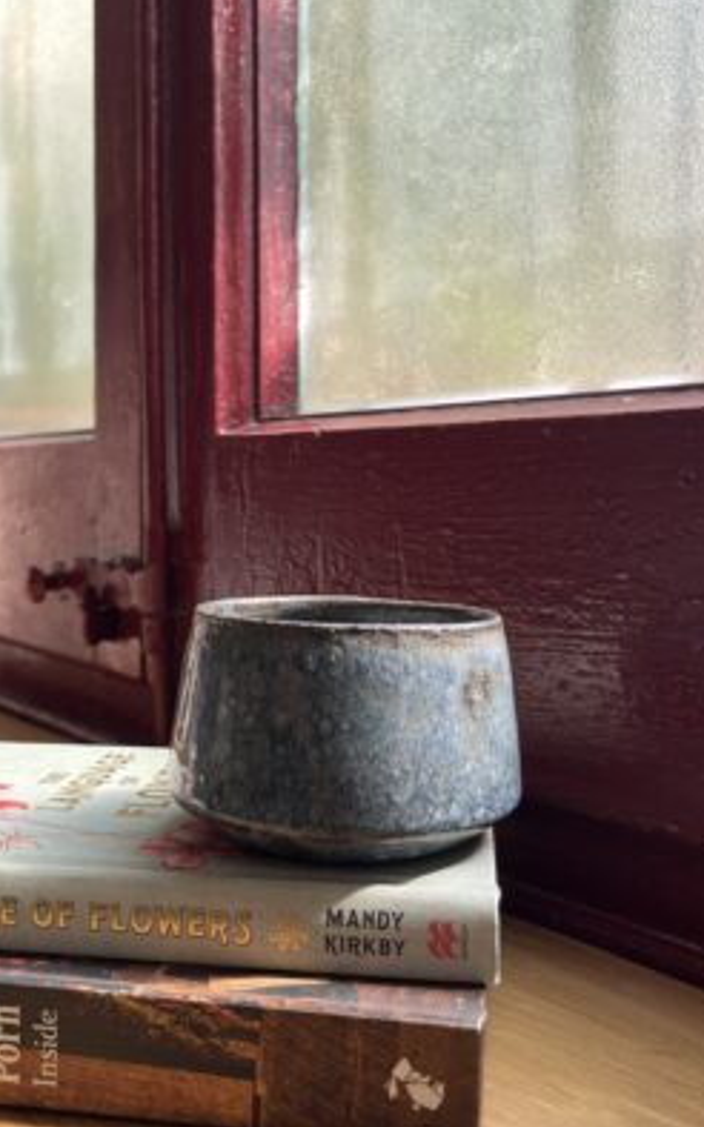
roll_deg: +0.0
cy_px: 558
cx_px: 283
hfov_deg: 44.3
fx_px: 860
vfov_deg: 66.5
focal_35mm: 28
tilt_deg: -3.6
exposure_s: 1/172
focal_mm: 5.1
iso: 50
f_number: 1.6
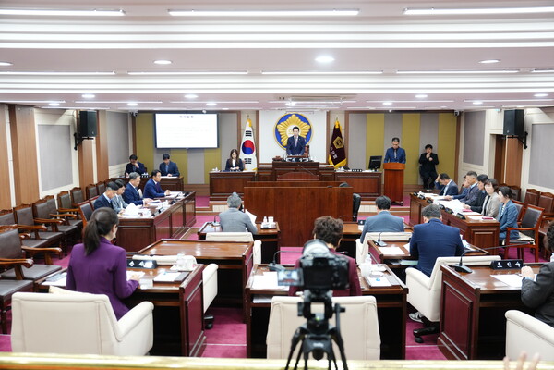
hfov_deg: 60.3
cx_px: 277
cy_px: 185
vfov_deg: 42.3
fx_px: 477
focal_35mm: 31
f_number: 3.2
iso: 1600
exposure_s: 1/125
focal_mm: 31
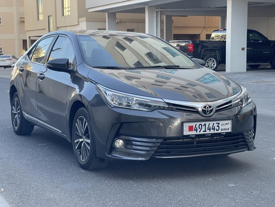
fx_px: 509
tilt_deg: -6.9
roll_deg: +0.7
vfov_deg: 22.9
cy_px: 104
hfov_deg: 30.3
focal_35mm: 64
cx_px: 138
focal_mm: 7.5
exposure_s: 1/99
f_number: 2.2
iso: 25
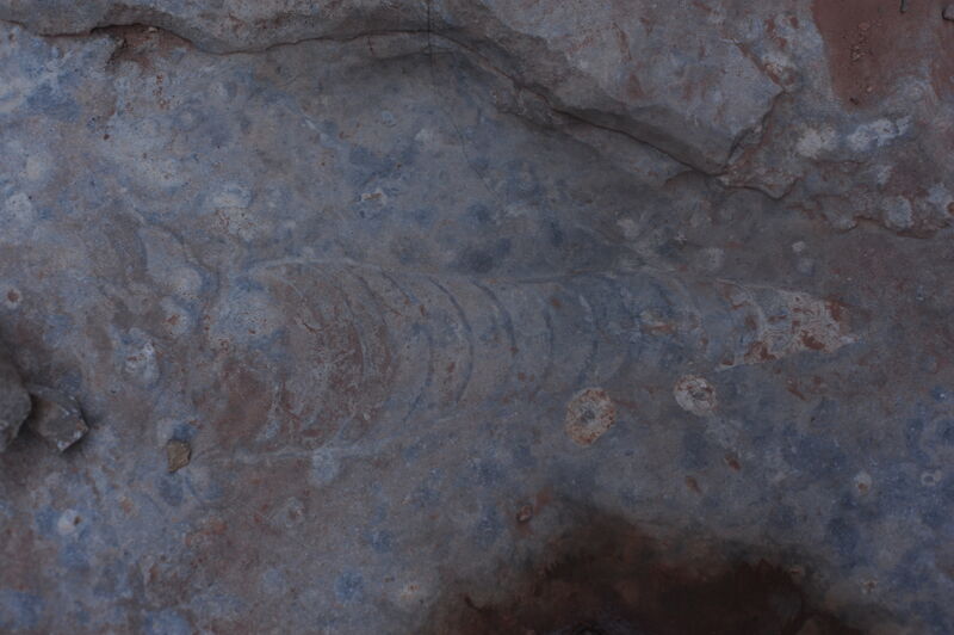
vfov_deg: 26.9
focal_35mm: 50
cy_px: 318
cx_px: 477
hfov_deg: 39.6
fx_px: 1324
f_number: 3.5
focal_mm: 50
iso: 250
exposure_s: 1/80
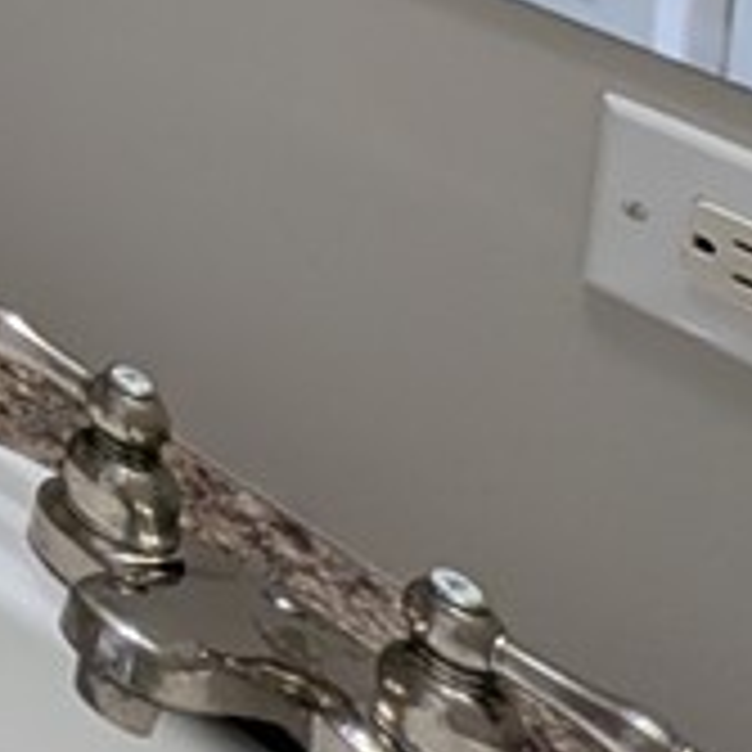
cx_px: -1326
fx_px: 1598
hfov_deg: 12.8
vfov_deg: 16.8
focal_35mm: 65
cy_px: -874
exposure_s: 1/120
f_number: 1.7
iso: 182
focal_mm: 2.02
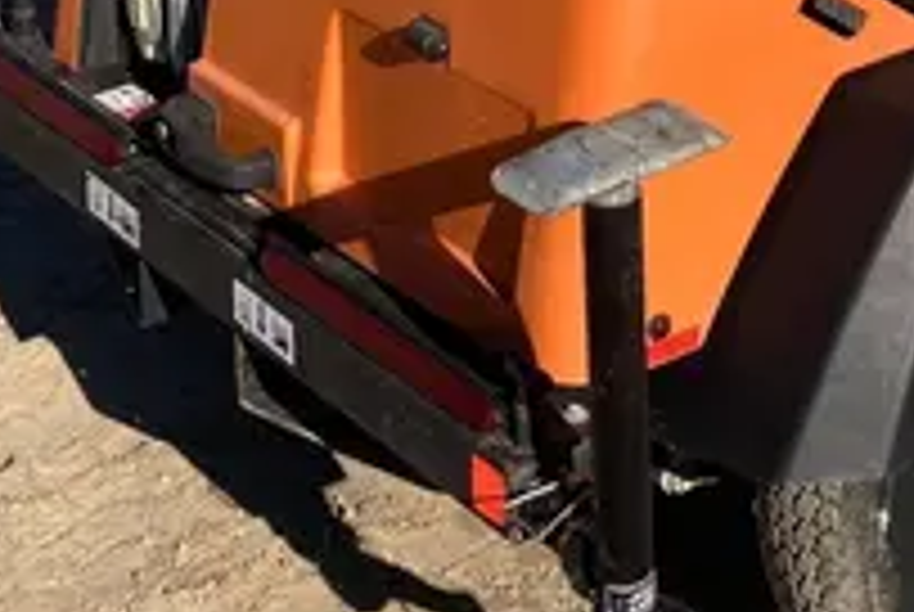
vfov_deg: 12.1
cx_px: 716
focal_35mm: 105
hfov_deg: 19.3
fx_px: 2670
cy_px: -484
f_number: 1.8
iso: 20
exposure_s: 1/2558
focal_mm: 3.99
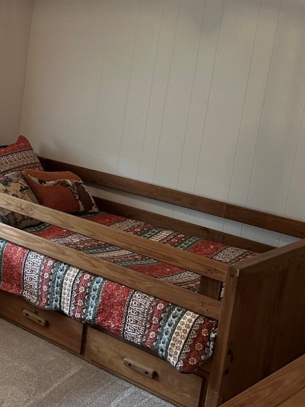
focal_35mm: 61
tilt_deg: -12.5
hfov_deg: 21.4
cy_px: 173
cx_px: -107
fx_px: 717
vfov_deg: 31.6
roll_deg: -3.7
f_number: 1.78
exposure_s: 1/60
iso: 320
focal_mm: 6.86
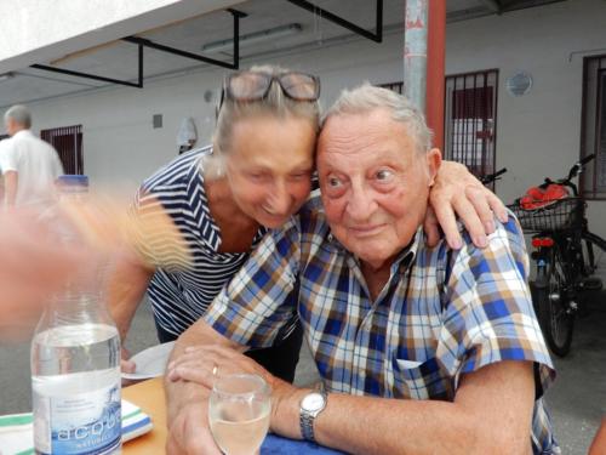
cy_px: 228
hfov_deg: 60.0
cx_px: 303
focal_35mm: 30
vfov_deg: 46.8
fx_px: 525
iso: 400
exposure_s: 1/20
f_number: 3.5
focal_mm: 5.4
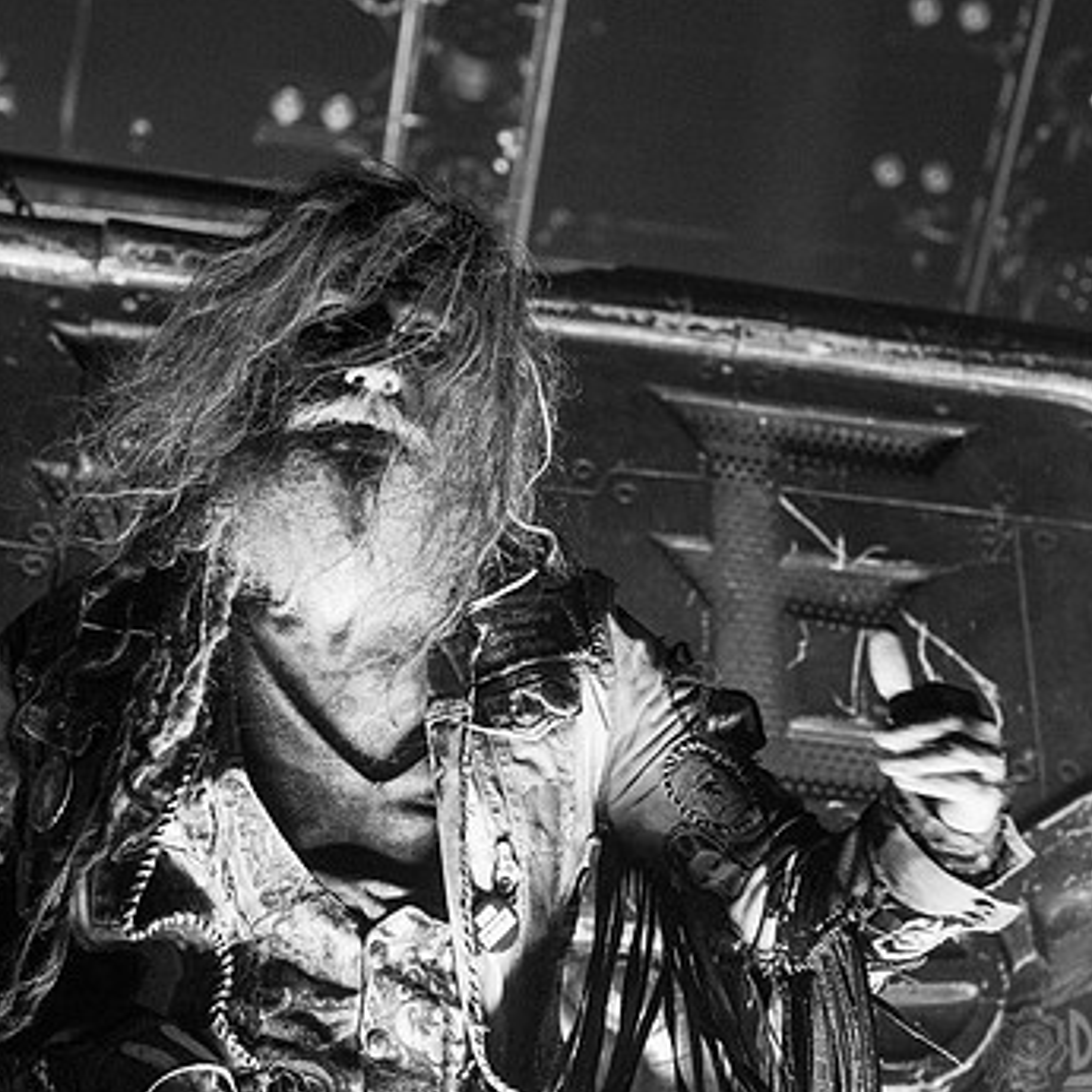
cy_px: 380
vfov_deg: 18.3
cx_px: 632
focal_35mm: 95
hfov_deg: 18.3
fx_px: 3391
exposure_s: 1/500
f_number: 4
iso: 3200
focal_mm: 55
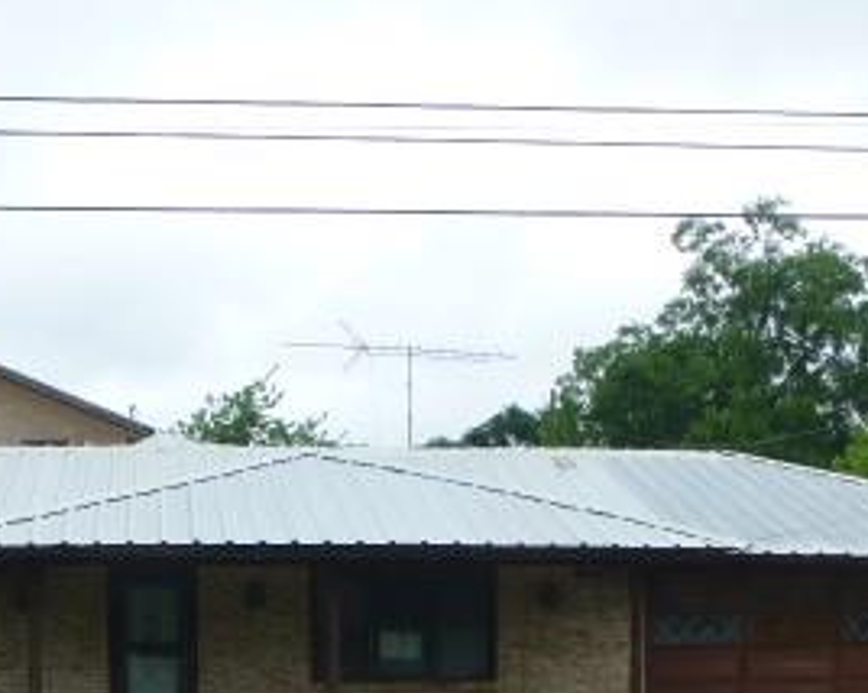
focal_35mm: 56
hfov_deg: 33.2
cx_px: 266
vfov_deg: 25.3
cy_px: 745
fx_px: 1438
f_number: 4
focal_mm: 4.3
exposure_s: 1/500
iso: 100
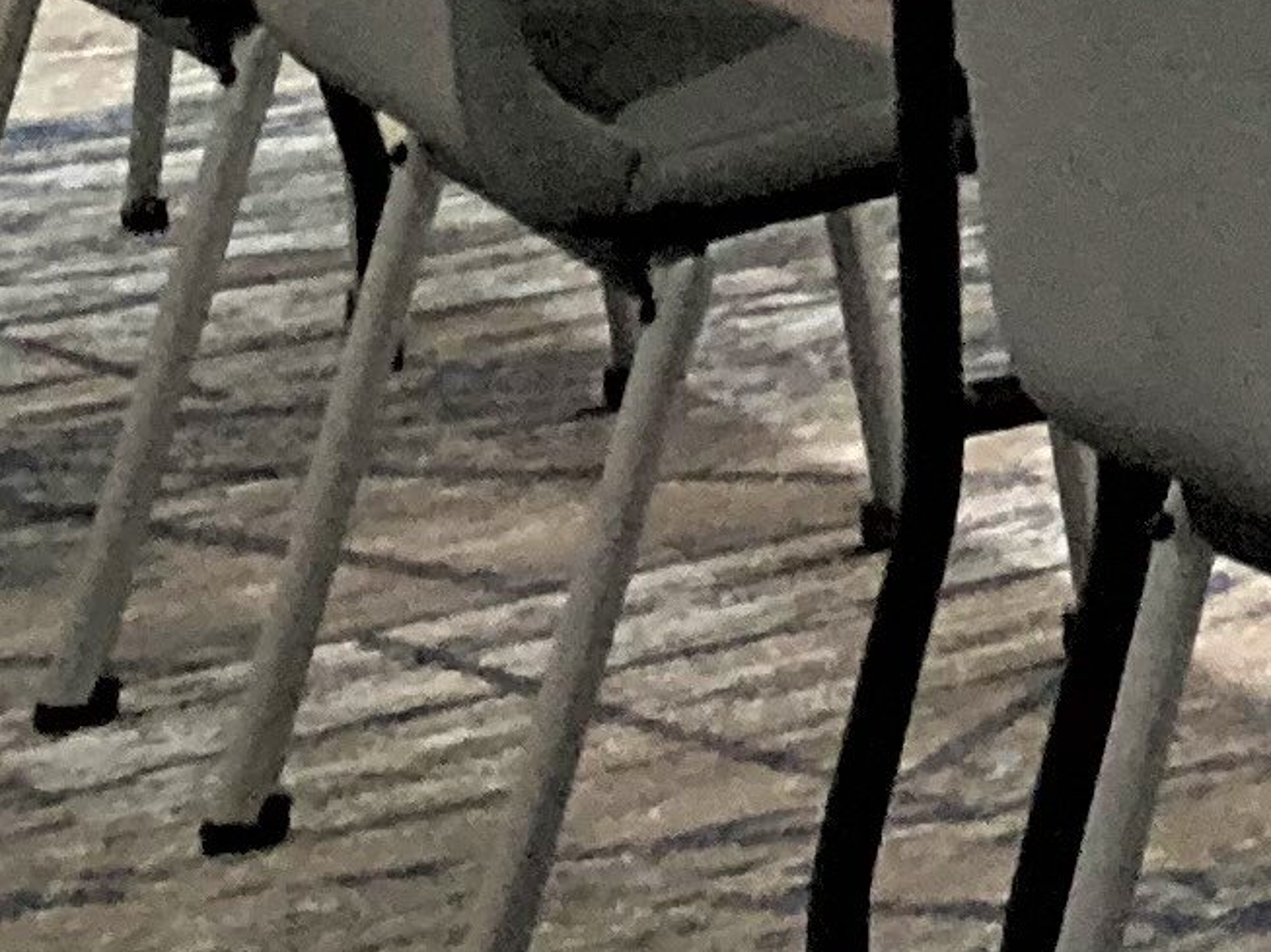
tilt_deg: -0.9
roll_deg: +0.0
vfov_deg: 8.0
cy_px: -1227
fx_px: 6349
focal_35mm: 173
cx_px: 3642
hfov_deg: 9.4
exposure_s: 1/60
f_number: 1.8
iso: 250
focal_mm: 3.99
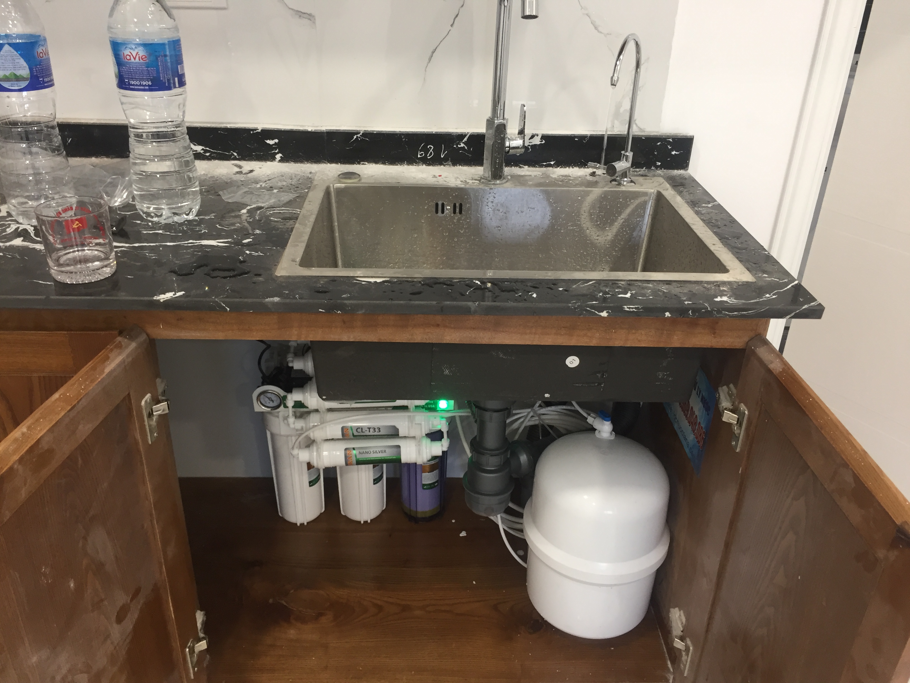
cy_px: 342
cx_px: 455
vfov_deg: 48.2
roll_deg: -3.8
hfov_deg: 61.7
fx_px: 762
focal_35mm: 29
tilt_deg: -27.2
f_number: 2.2
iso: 100
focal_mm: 4.15
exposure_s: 1/33
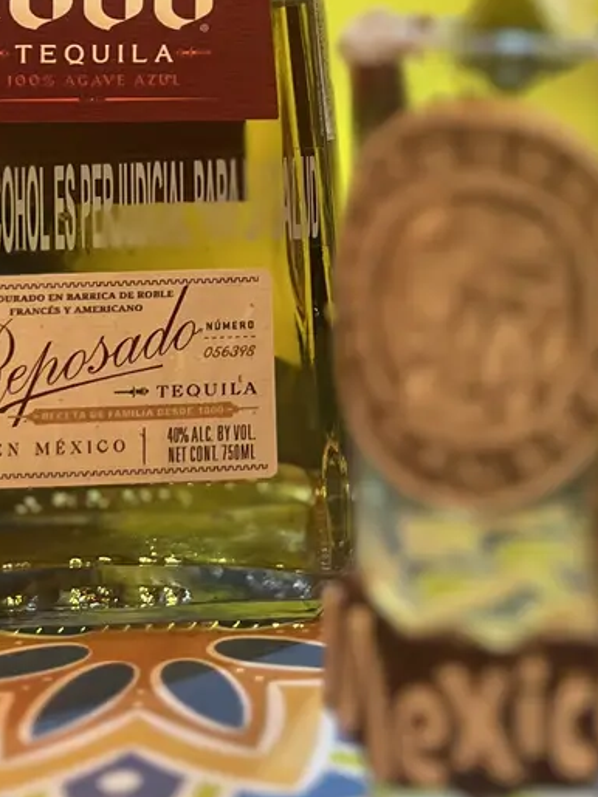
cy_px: -33
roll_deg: -2.0
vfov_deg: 24.9
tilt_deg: -0.5
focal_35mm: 74
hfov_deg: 19.7
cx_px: 488
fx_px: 1705
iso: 320
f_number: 1.5
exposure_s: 1/60
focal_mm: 5.7
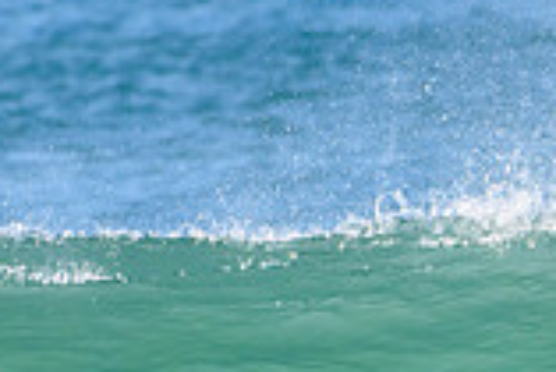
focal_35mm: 2768
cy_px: 661
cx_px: 747
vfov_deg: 0.5
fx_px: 42789
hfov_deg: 0.7
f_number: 5.6
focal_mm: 500
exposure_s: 1/2000
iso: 450
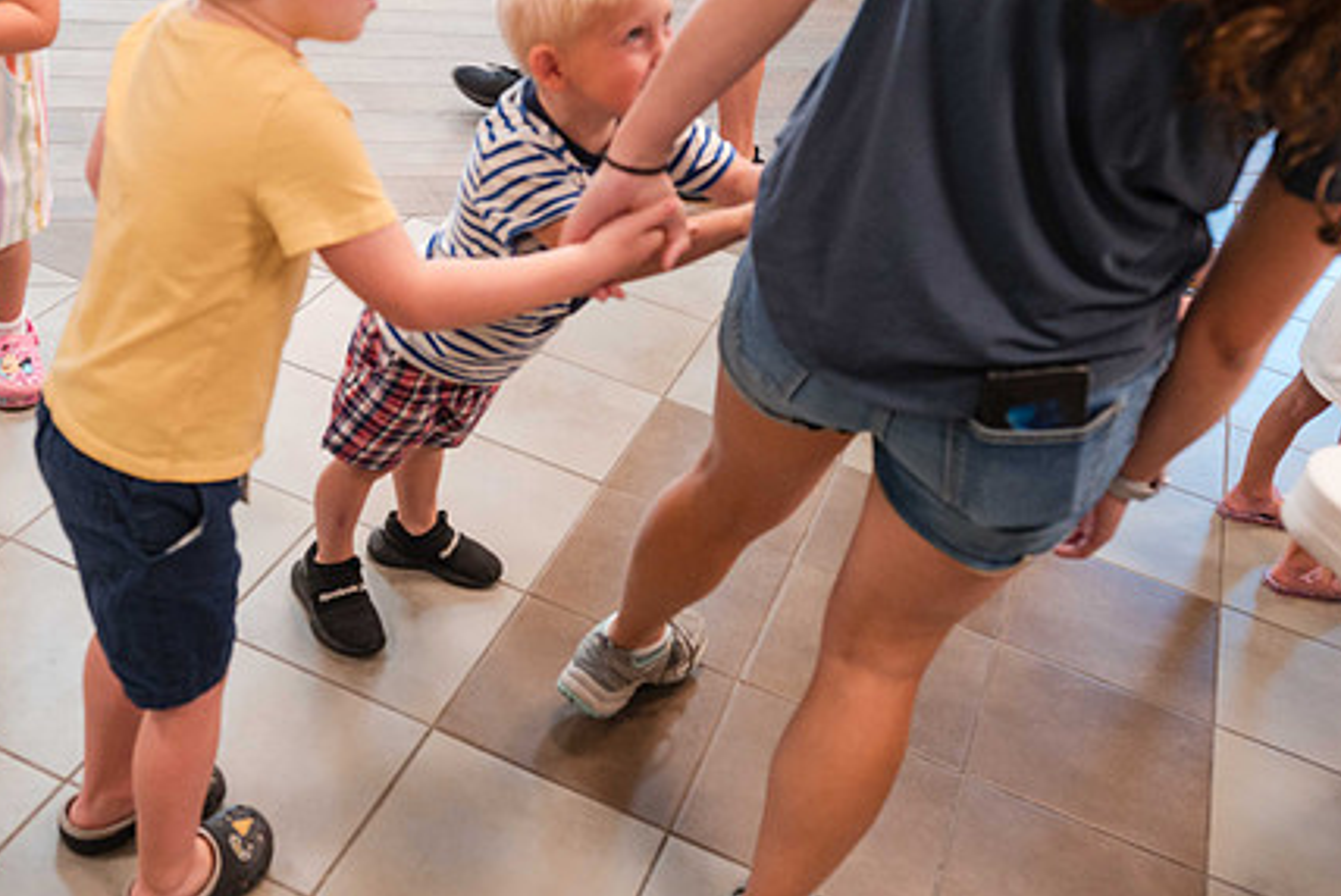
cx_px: 515
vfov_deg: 31.1
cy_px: 331
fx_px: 1603
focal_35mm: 43
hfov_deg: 45.1
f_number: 4
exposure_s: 1/125
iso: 1400
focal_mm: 29.5
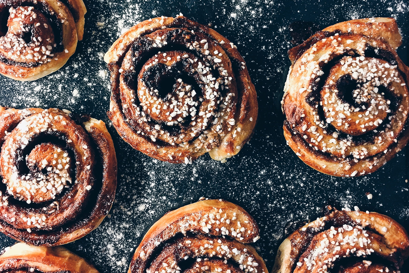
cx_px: 204
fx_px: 466
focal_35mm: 41
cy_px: 100
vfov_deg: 32.5
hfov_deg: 47.4
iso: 64
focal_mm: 4.15
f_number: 2.2
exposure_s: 1/33
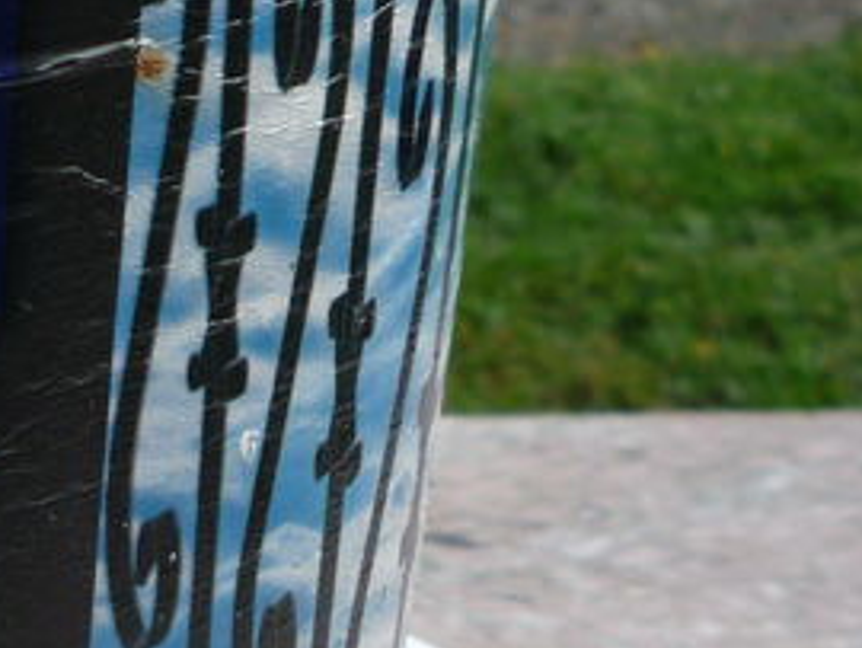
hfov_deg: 16.5
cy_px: 651
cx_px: -338
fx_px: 2767
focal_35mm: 111
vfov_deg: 13.2
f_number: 4
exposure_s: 1/250
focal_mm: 5.2
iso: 100
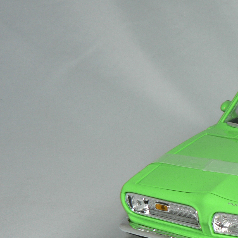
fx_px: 887
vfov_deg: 15.2
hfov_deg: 14.8
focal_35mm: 114
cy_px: 172
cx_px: 287
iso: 80
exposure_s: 1/60
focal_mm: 8.8
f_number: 2.8
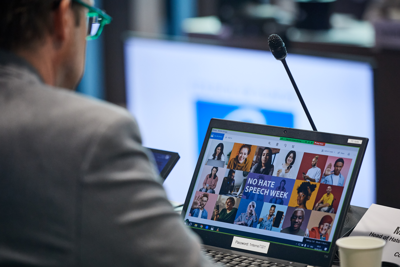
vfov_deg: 8.6
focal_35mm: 160
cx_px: 200
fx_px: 1778
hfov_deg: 12.8
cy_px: 134
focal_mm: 160
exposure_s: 1/320
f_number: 3.5
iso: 3200
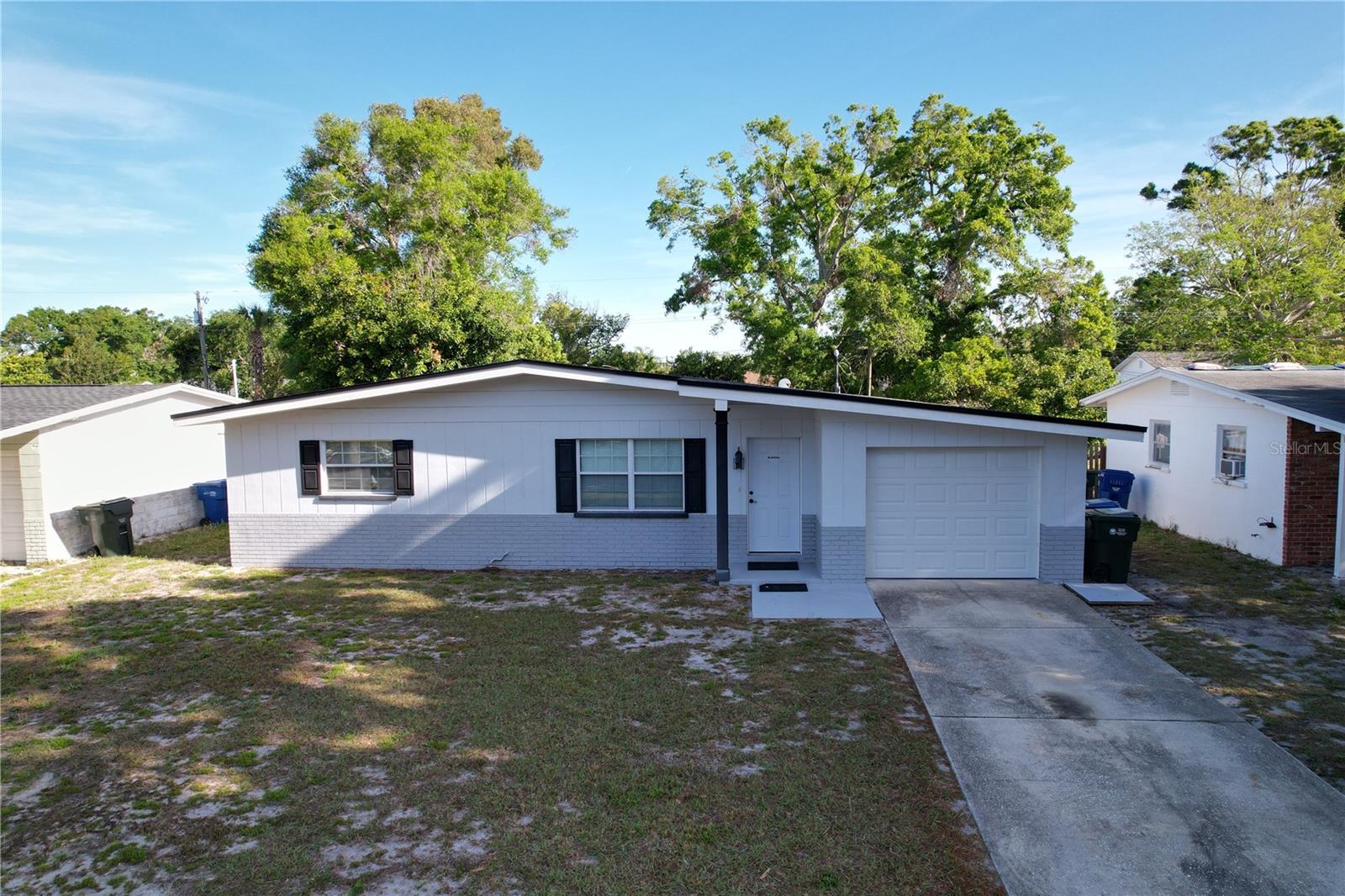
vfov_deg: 57.2
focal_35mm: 22
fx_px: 822
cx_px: 672
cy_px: 448
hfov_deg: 78.6
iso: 100
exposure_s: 1/200
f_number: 2.8
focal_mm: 8.38
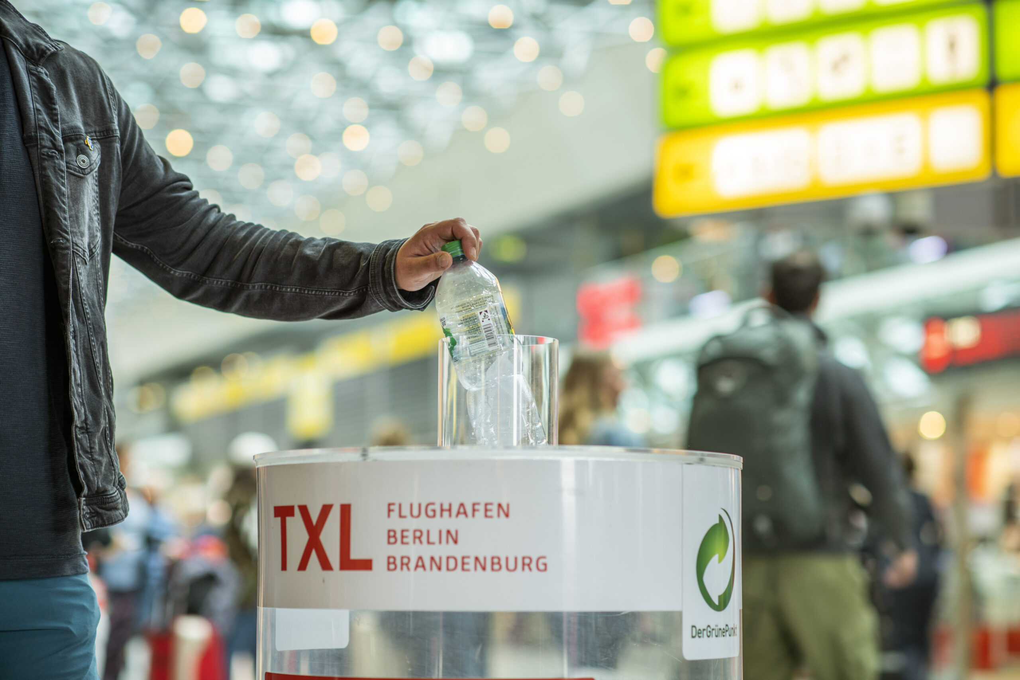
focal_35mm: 85
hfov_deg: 23.9
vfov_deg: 16.1
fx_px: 2408
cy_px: 340
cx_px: 510
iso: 110
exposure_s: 1/100
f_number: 2.5
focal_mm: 85
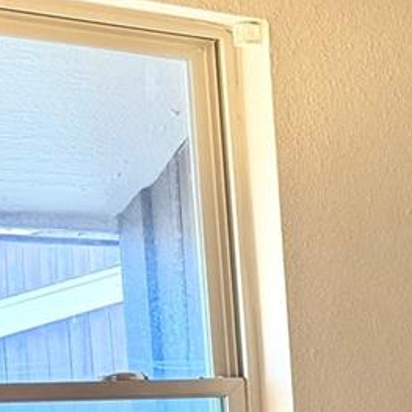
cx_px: 1106
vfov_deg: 14.5
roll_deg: +1.6
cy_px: 519
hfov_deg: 11.3
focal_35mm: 116
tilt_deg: -5.9
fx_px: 1562
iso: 320
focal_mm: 6.76
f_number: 1.78
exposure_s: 1/60
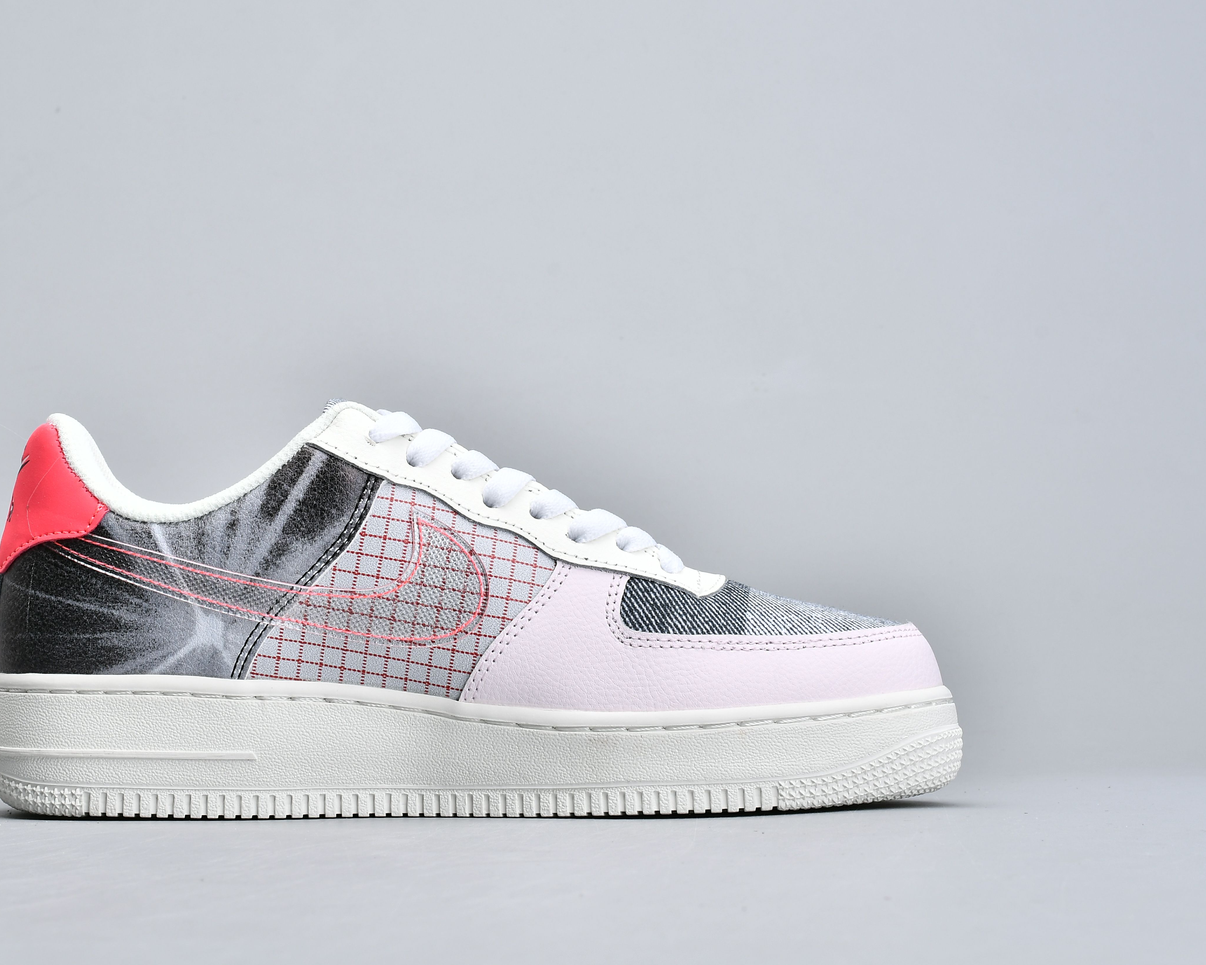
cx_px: 460
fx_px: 3391
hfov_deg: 20.1
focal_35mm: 95
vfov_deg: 16.2
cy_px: 449
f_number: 14
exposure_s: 1/125
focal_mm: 50
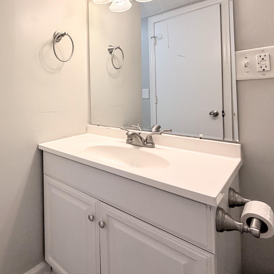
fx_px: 197
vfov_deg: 67.8
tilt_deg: +0.3
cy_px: 93
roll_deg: +0.5
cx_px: 40
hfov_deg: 61.3
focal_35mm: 22
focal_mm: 2.22
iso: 160
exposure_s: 1/120
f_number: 2.2
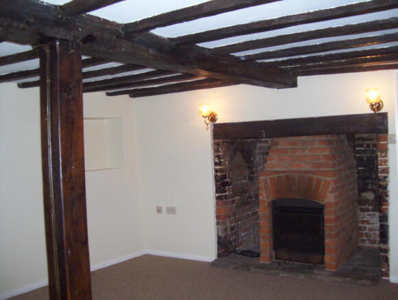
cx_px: 199
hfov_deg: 51.3
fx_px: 415
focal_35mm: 36
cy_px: 150
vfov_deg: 39.8
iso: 200
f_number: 2.7
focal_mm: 6
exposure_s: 1/60
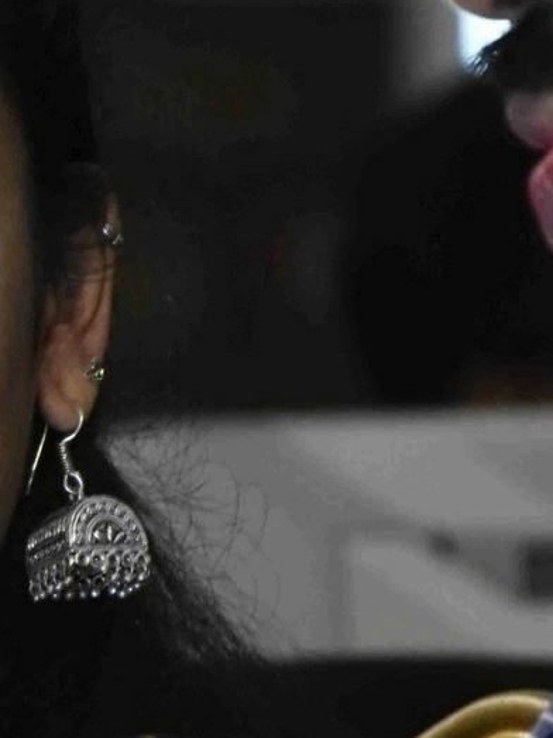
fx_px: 16046
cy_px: 468
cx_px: -324
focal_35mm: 753
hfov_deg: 2.0
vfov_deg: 2.6
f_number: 5.6
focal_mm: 140
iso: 2500
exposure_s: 1/100
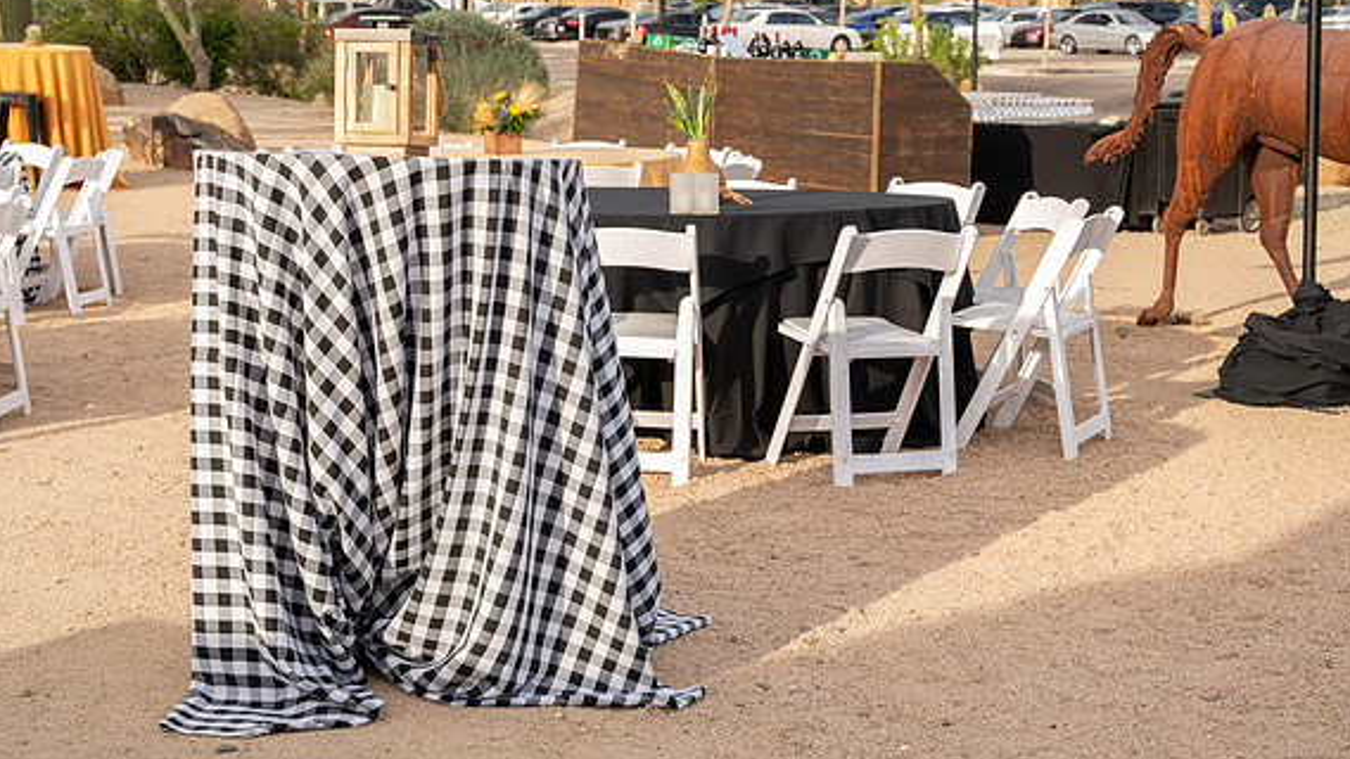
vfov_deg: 22.6
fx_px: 1897
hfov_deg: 39.2
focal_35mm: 53
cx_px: 642
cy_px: 372
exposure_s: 1/320
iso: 200
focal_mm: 47
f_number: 6.3
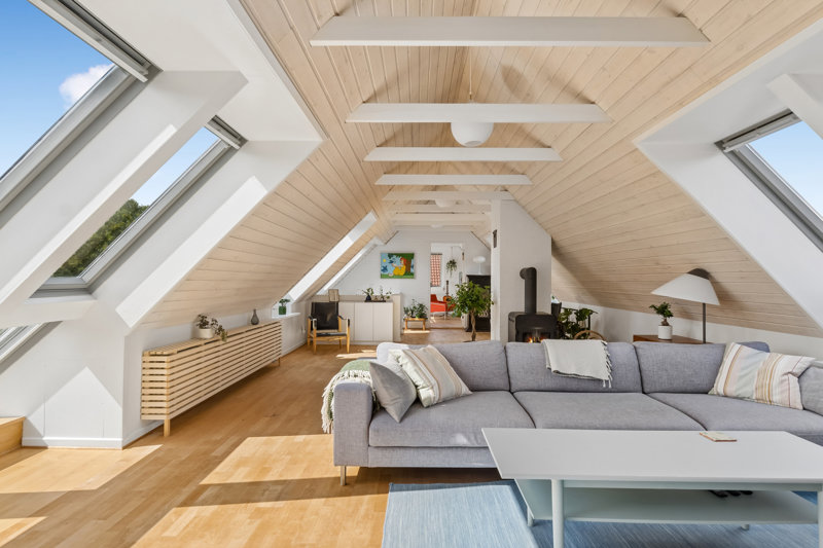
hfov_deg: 85.4
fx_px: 446
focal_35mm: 20
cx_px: 412
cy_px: 274
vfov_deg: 63.2
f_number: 8
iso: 200
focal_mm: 13
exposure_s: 1/40
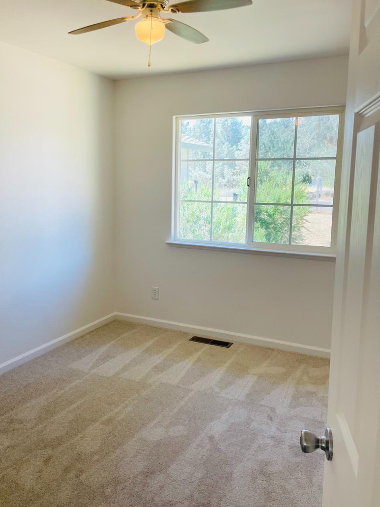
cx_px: 155
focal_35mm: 31
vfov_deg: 58.3
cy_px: 248
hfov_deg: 45.2
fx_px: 454
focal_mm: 4.2
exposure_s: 1/120
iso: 64
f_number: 1.6
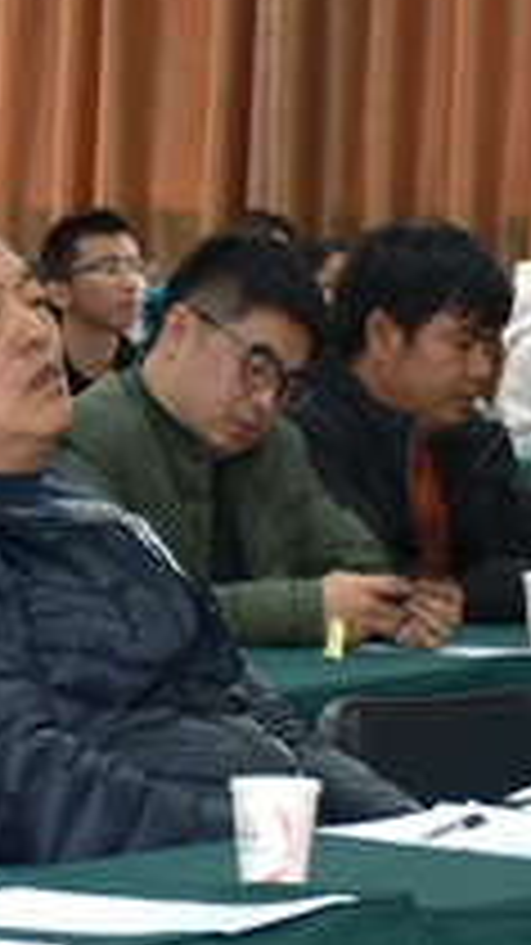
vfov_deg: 7.6
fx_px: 7090
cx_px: -99
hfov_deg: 4.3
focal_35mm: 283
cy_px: 702
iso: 100
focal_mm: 42
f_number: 4.5
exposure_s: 1/30
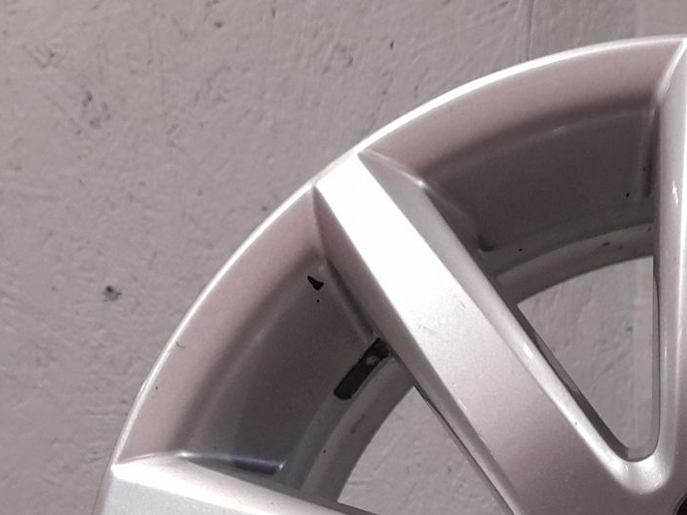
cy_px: 689
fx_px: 1429
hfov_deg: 25.6
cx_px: 699
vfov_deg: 18.8
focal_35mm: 72
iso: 160
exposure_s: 1/50
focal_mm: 4.6
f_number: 2
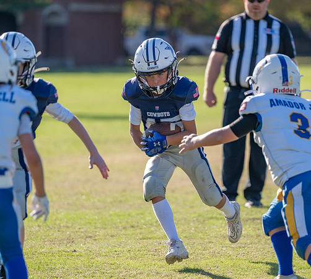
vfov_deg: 5.3
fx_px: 3003
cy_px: 147
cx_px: 184
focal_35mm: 311
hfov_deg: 5.9
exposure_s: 1/1250
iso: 100
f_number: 2.8
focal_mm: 200
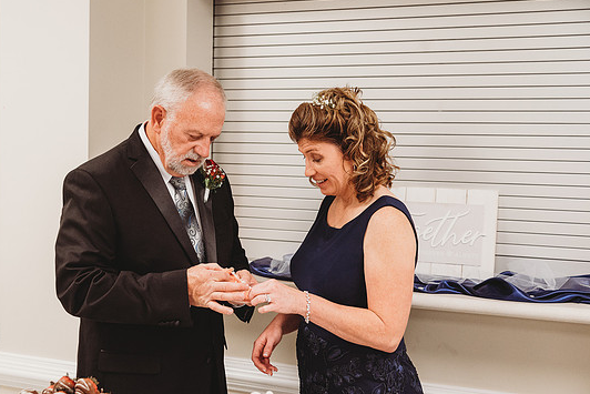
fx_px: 787
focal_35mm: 48
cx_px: 272
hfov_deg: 41.1
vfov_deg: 28.1
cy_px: 209
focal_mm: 44
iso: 4000
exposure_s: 1/200
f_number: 4
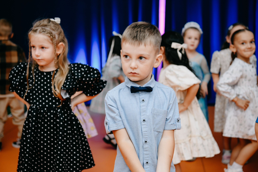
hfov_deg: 32.4
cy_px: 86
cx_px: 129
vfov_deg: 21.9
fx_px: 444
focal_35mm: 62
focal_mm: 62
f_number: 4
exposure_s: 1/160
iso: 250
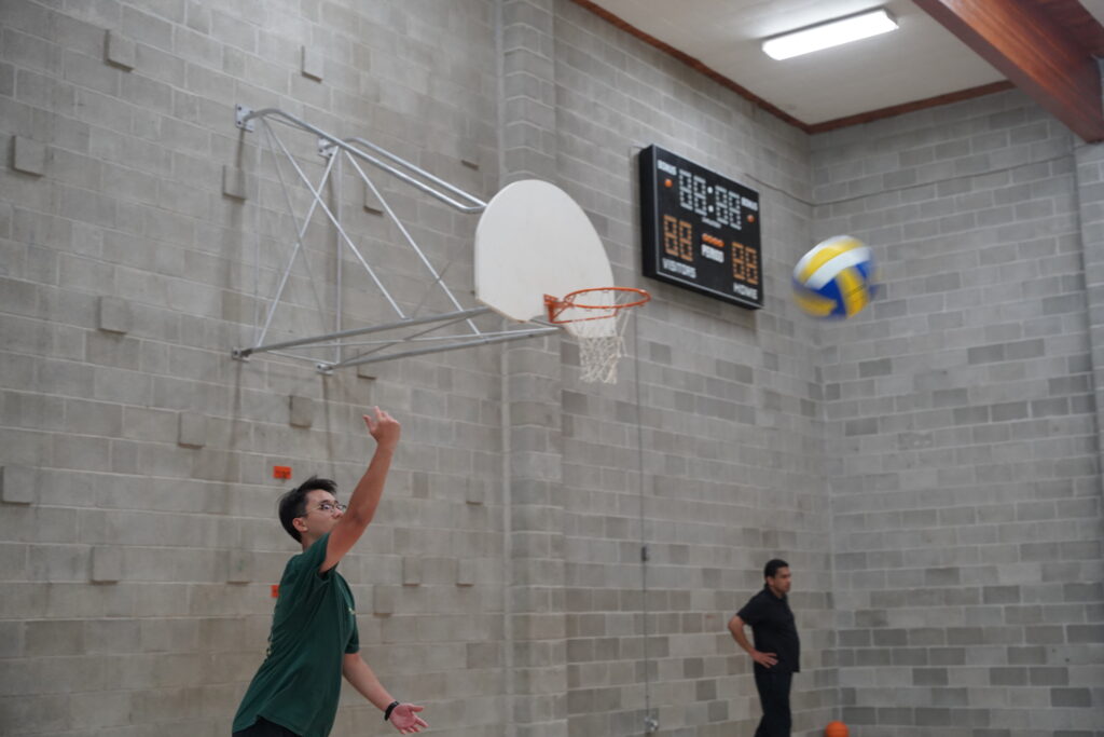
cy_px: 368
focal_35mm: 49
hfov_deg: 40.3
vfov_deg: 27.5
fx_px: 1506
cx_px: 552
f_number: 4
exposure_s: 1/160
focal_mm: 49.1
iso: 2500
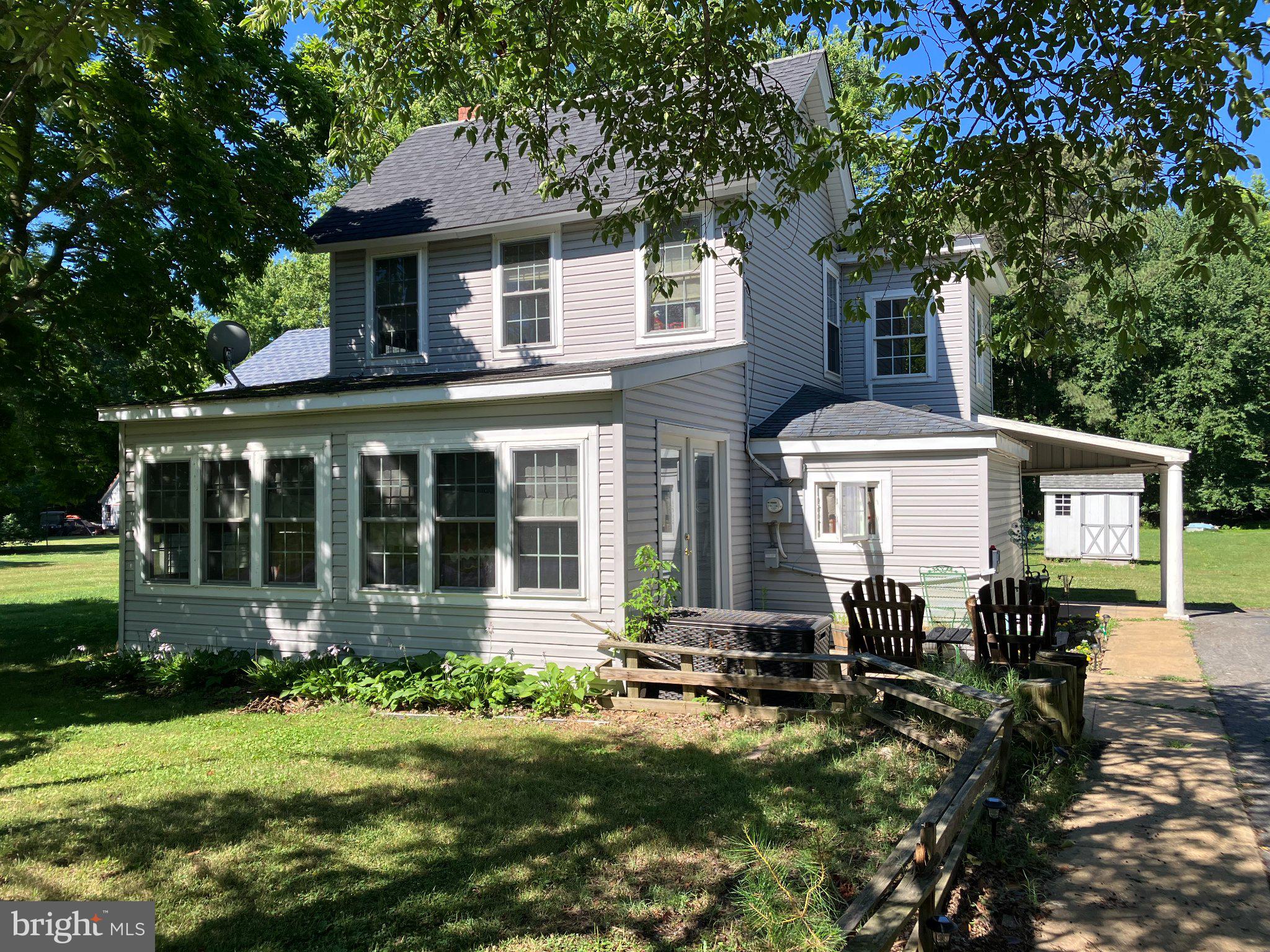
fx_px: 1027
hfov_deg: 63.4
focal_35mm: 28
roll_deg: +0.7
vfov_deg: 49.7
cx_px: 635
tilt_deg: +1.4
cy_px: 476
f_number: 1.8
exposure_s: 1/1033
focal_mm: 3.99
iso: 32
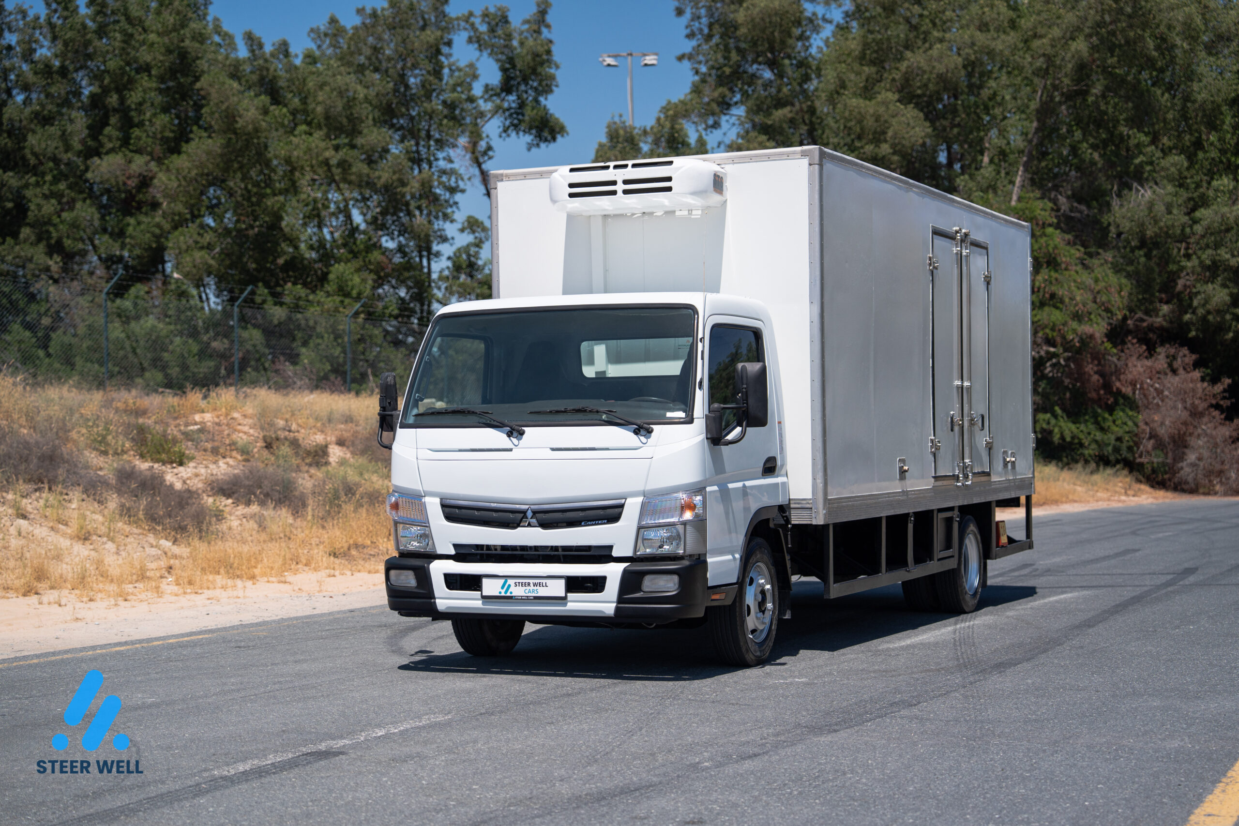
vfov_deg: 22.6
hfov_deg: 33.4
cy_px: 413
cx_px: 620
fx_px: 2065
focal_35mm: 60
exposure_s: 1/160
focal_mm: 60
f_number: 2.8
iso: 200
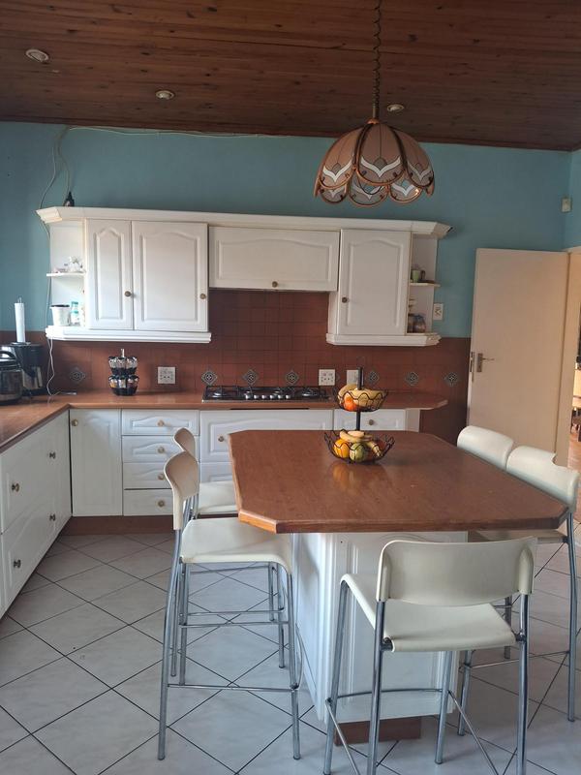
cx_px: 290
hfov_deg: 54.9
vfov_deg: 69.4
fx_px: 559
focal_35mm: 25
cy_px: 388
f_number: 1.8
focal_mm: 4.69
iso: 320
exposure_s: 1/33
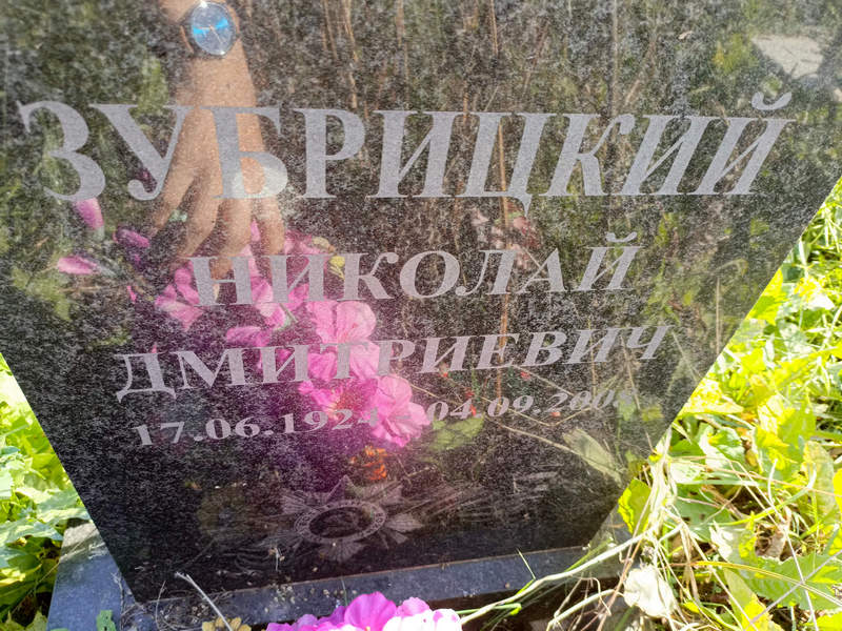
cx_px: 421
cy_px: 316
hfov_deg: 69.4
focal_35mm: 25
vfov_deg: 54.9
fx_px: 608
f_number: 1.69
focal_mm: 4.76
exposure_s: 1/101
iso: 114
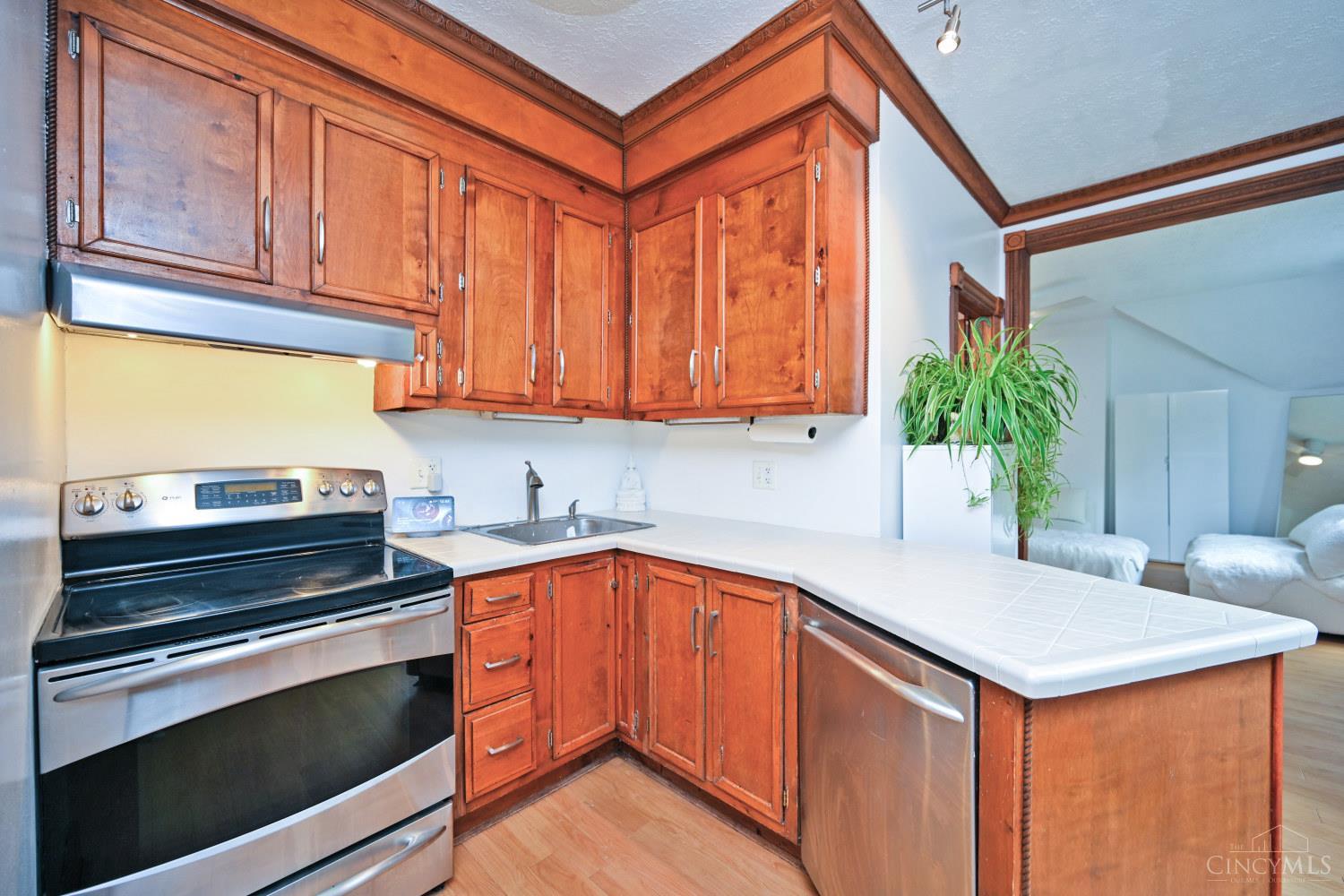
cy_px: 448
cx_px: 672
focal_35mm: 14
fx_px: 523
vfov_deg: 81.2
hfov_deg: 104.3
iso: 220
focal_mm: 14
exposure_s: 1/60
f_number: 4
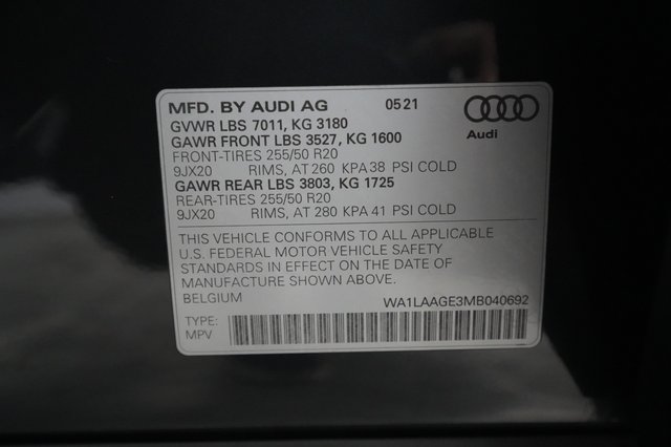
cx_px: 336
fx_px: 522
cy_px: 224
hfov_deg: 65.5
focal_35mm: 28
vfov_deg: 46.4
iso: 10000
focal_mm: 28
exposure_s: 1/100
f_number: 4.5
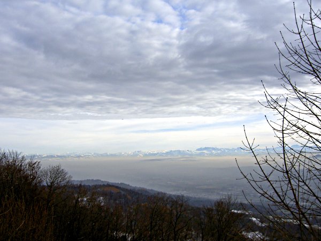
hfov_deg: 54.0
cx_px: 160
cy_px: 120
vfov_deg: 41.8
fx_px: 315
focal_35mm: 34
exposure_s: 1/640
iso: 50
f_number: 4.7
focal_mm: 5.6
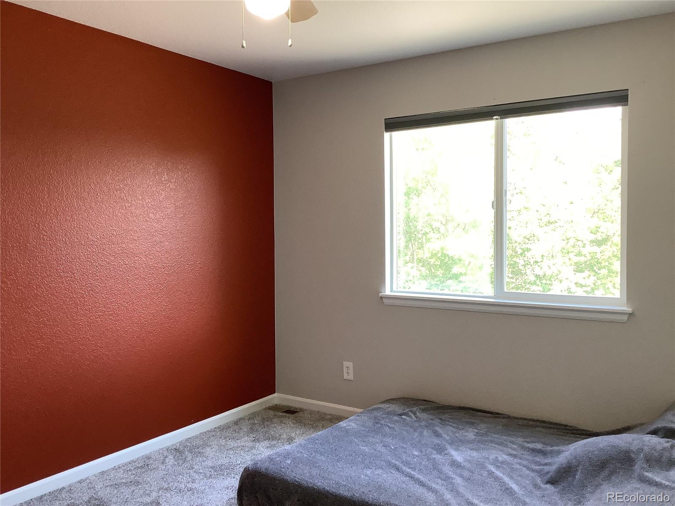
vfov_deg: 45.4
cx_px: 338
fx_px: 604
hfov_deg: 58.4
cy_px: 253
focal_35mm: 31
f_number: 2.4
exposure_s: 1/60
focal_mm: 3.3
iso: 64
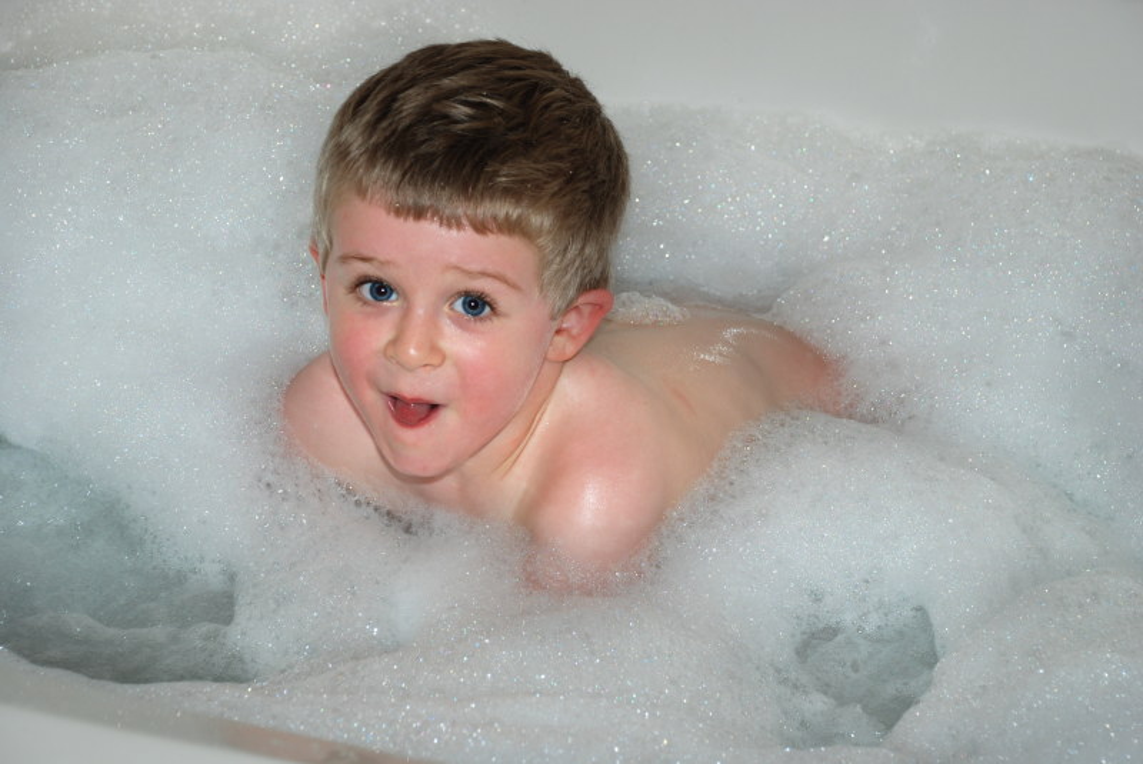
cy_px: 382
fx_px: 3146
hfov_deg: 20.6
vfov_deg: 13.9
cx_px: 572
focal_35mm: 99
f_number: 5.3
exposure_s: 1/60
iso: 200
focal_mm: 66
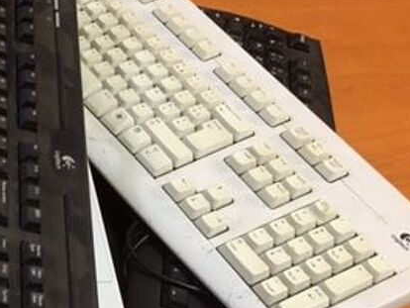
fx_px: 830
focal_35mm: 70
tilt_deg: -51.6
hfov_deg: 25.0
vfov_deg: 20.8
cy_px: 239
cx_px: -81
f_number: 2.2
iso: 64
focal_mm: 4.15
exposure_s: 1/17
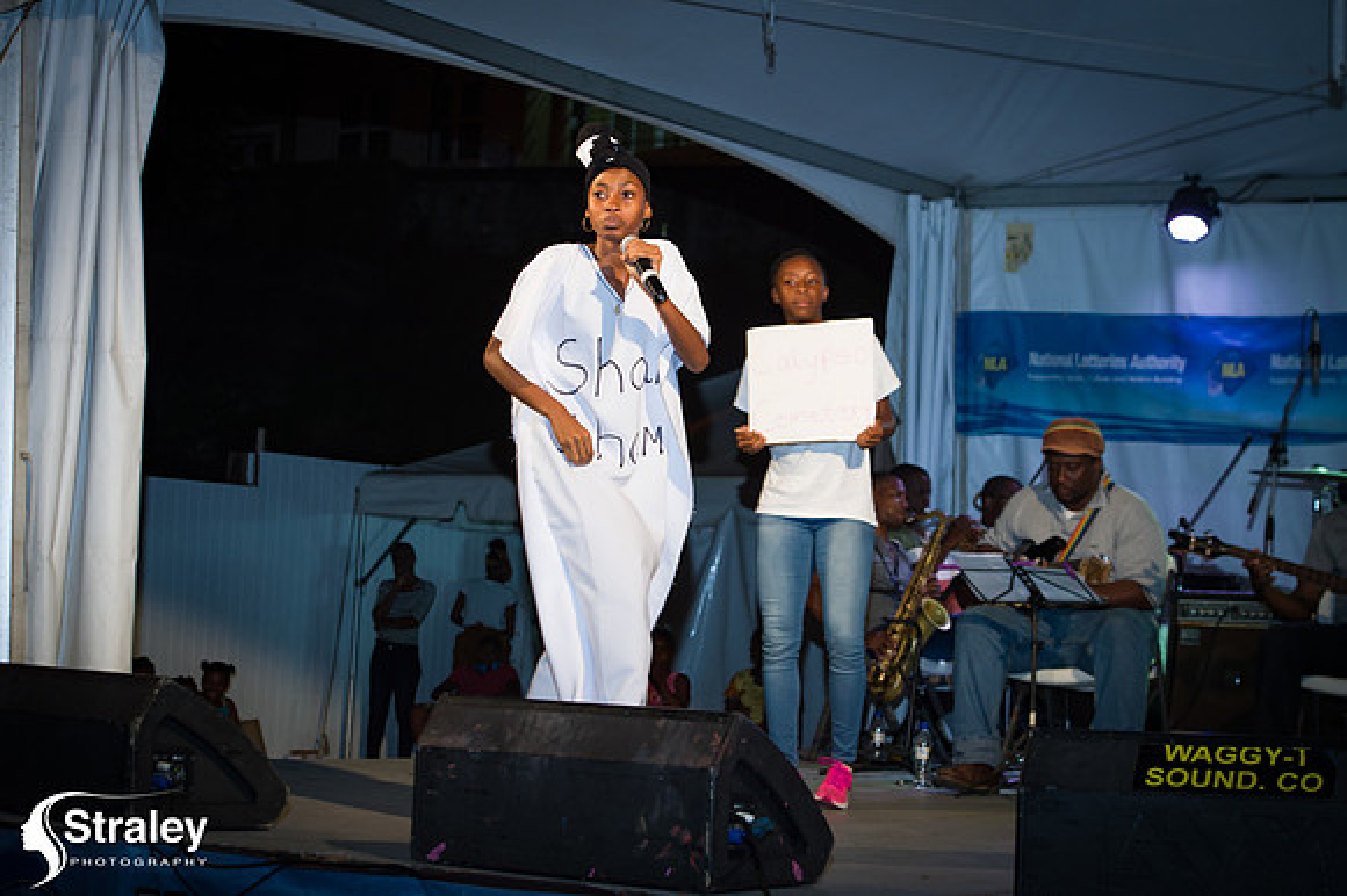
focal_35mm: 70
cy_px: 448
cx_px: 674
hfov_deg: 28.9
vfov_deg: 19.4
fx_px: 2618
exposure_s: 1/160
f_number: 5.6
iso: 1600
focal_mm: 70
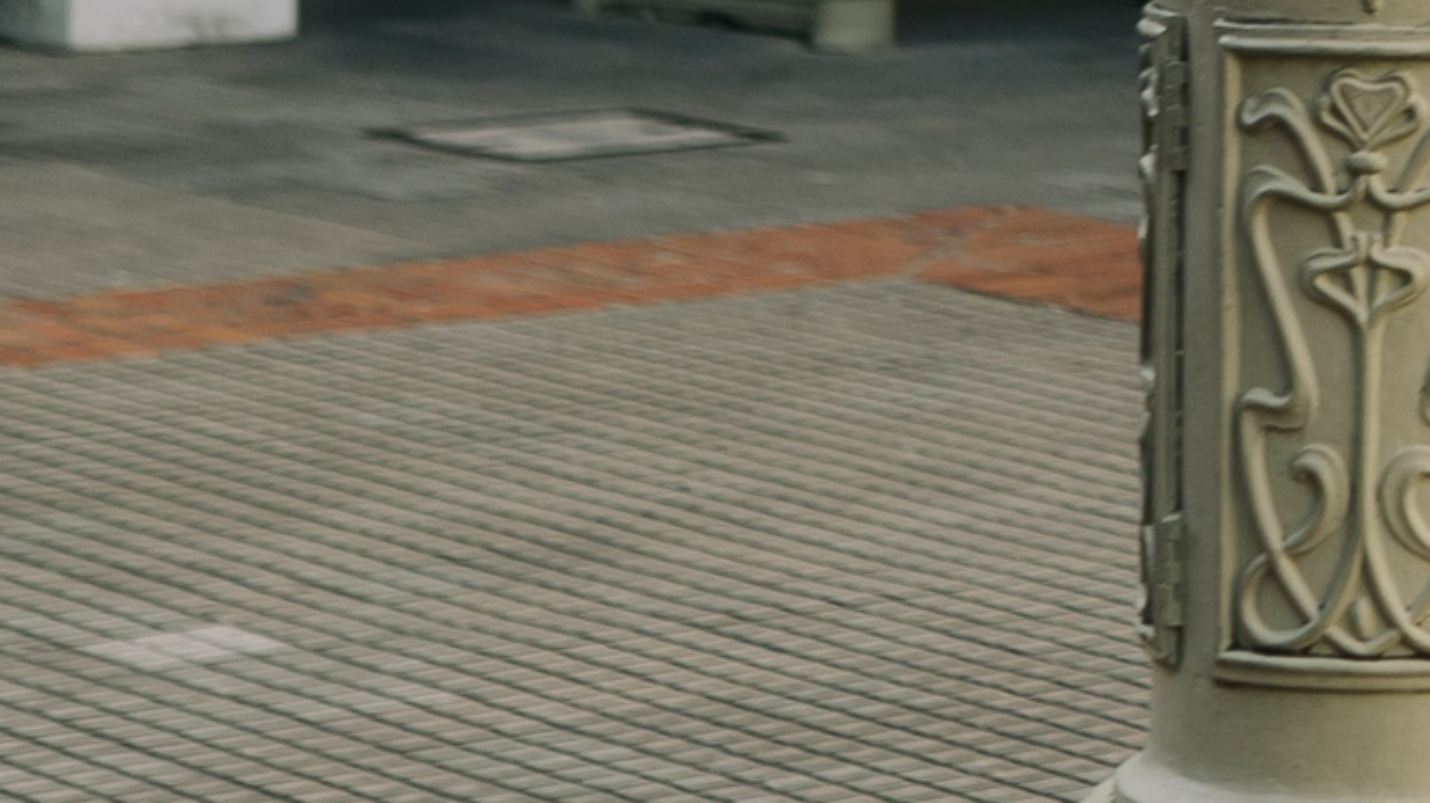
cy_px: -640
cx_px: 2348
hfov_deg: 11.7
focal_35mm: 173
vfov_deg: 6.8
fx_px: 6557
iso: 80
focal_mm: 30
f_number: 2.5
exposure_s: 1/200
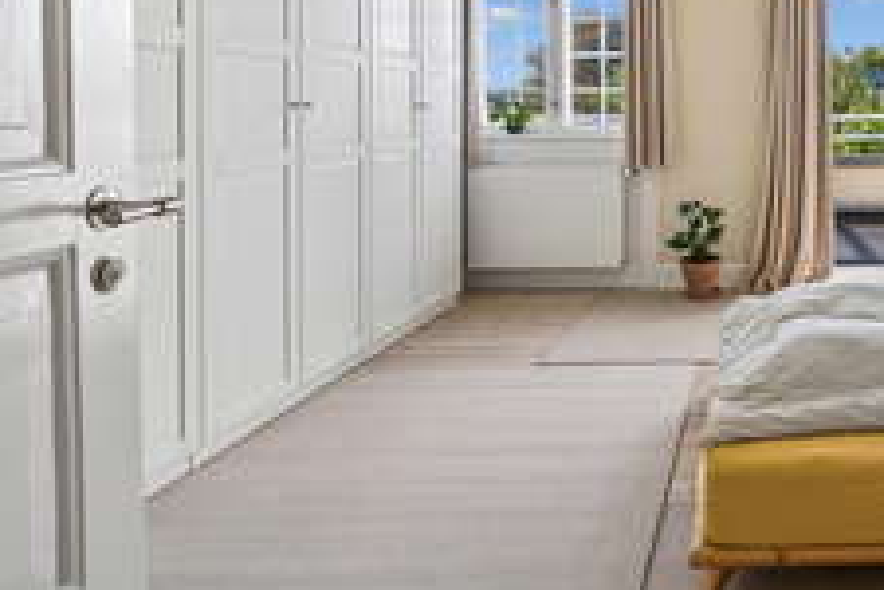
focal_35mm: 28
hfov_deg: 56.8
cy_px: 118
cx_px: 790
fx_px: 688
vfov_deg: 44.2
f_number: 11
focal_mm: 15
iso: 160
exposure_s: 1/30
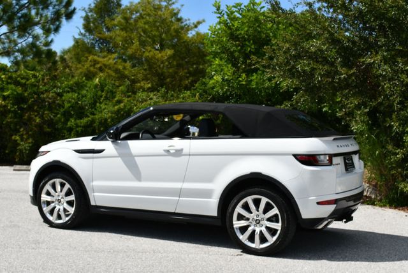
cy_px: 136
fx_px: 658
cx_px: 204
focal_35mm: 58
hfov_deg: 34.5
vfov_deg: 23.4
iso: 100
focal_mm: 29
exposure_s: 1/320
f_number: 9
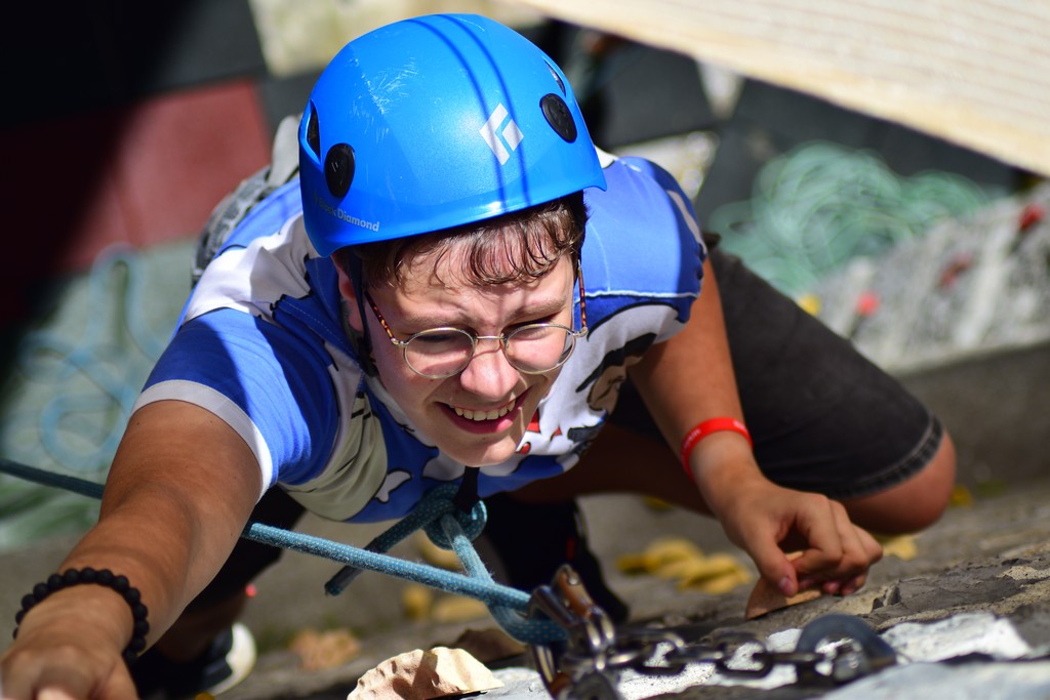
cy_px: 350
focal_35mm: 105
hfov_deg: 19.5
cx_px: 525
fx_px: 3063
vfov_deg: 13.0
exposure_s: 1/1000
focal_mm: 70
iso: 100
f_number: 4
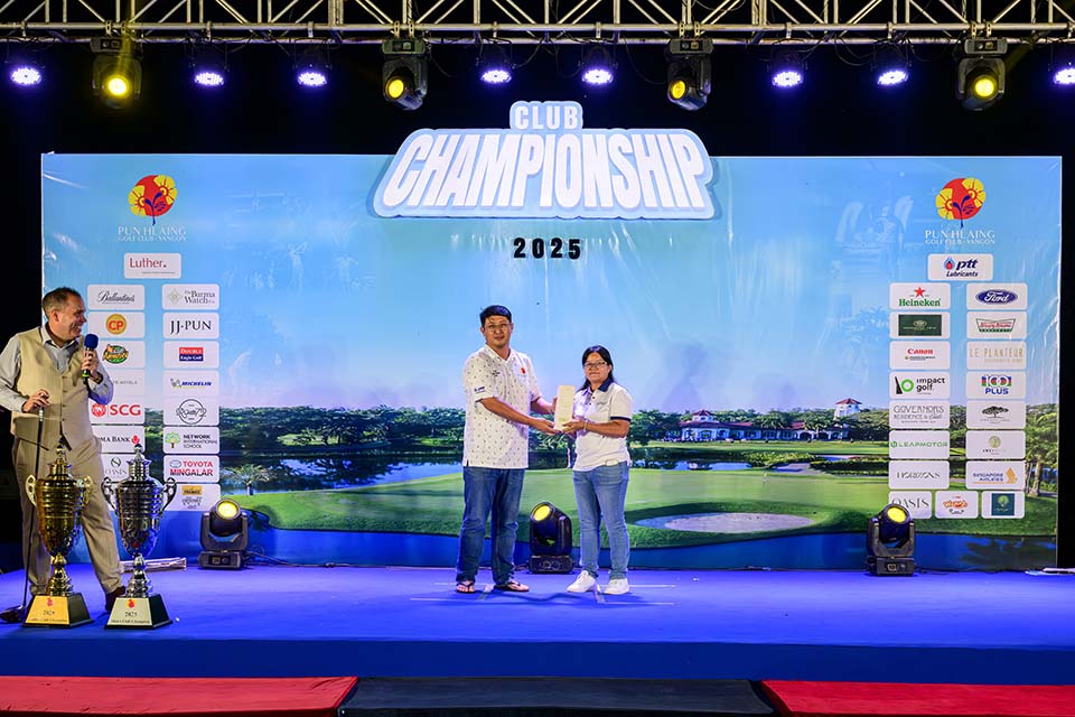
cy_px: 358
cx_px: 538
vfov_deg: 32.6
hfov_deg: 47.4
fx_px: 1224
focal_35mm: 41
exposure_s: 1/200
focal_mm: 41
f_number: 6.3
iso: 1600
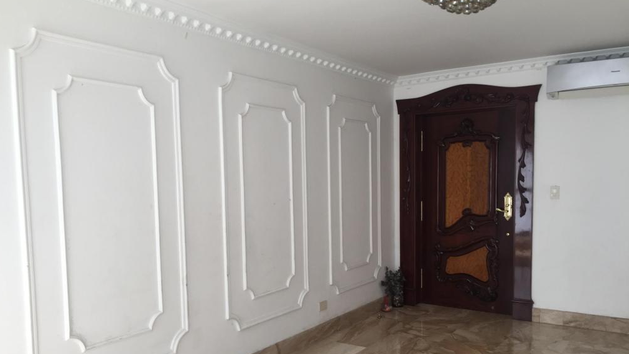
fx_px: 534
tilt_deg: -5.4
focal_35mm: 32
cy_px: 221
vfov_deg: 36.5
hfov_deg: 61.0
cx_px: 311
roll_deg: +0.2
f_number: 2.2
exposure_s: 1/60
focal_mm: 4.15
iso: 40
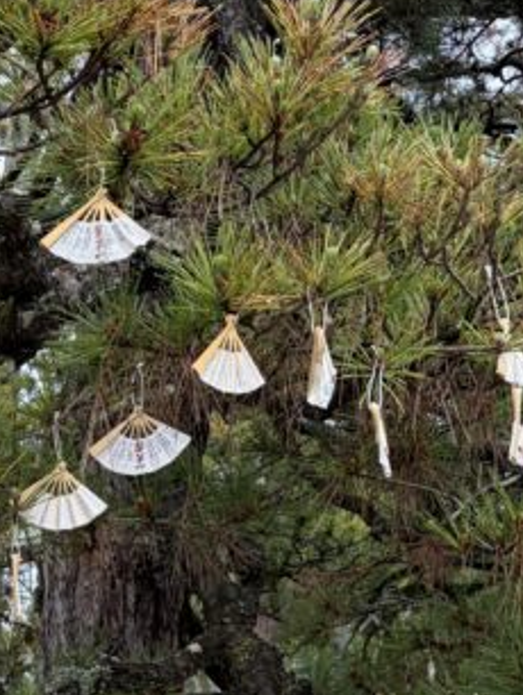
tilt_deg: +3.0
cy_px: 675
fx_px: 1750
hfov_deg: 16.2
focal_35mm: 87
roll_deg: +0.3
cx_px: -123
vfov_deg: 21.8
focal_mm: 5.96
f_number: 1.6
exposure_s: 1/623
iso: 50
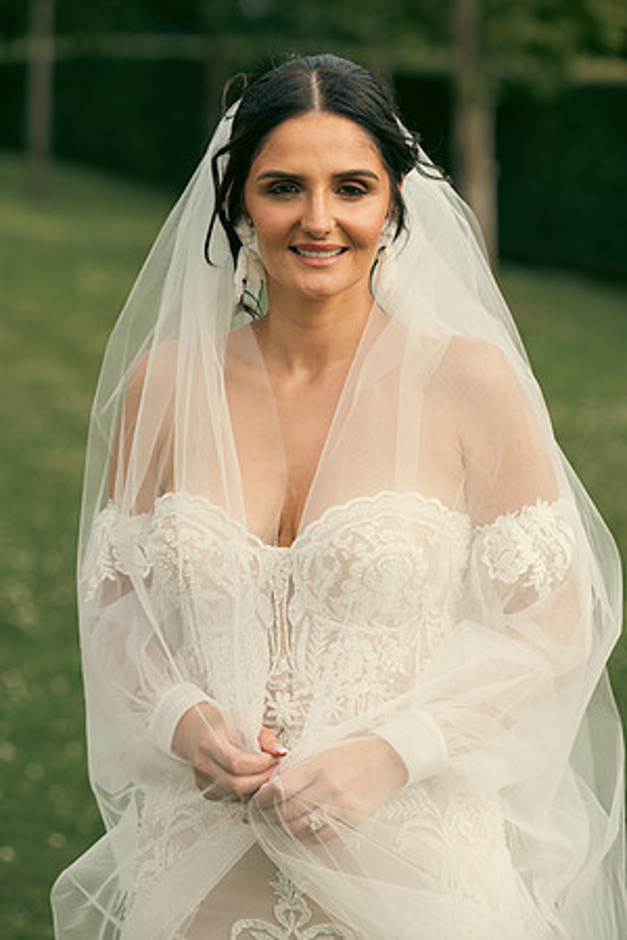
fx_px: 2743
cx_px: 314
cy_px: 470
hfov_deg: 13.0
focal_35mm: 105
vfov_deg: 19.5
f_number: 3.5
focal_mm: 105
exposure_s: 1/320
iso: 100
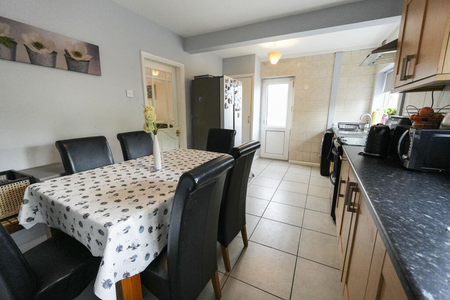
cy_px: 150
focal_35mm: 15
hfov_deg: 100.4
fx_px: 188
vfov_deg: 77.3
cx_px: 225
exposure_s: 1/160
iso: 2500
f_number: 4
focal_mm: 10
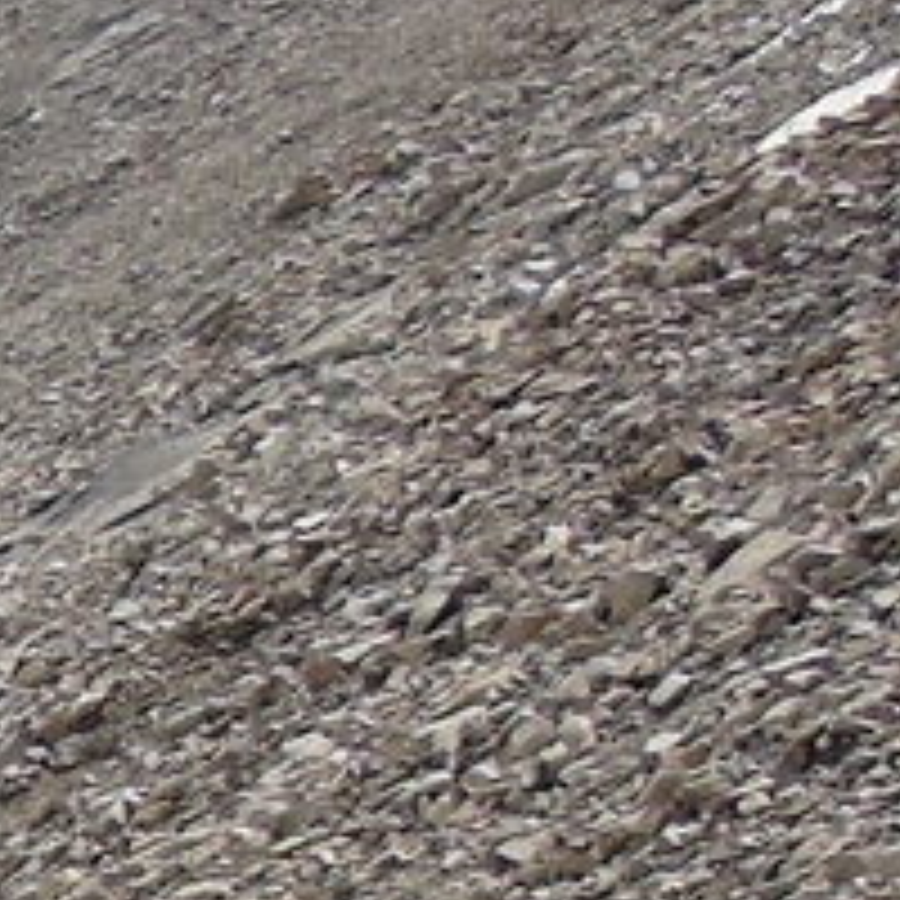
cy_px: 1462
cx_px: -1688
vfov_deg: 9.5
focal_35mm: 177
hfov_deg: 8.5
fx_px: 5206
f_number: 3.4
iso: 80
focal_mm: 4.4
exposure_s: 1/1000
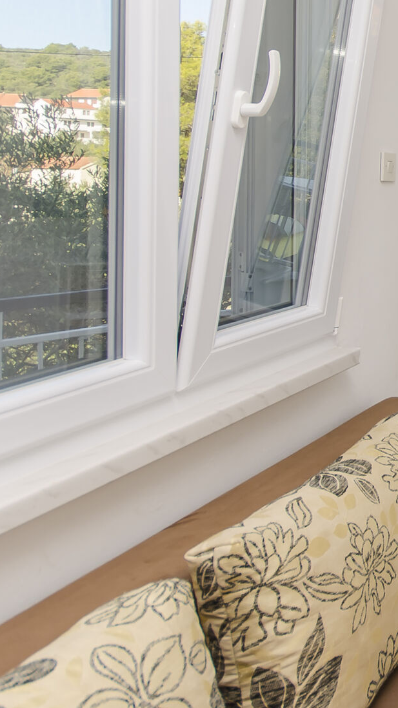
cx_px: 735
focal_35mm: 40
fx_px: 751
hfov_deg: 20.2
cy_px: 205
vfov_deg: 49.1
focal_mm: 10
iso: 100
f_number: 6.3
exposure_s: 1/100
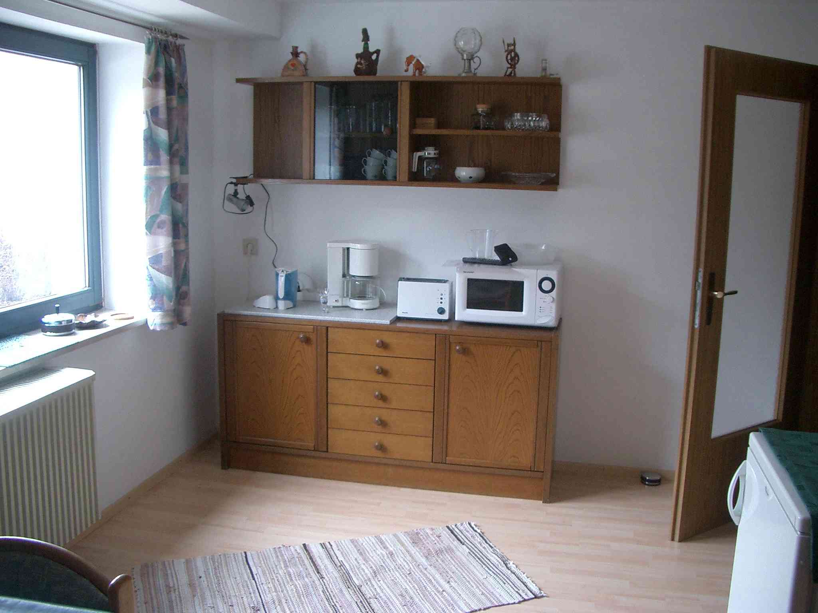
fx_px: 827
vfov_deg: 40.7
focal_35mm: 35
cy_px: 306
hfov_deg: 52.6
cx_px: 409
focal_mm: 5.8
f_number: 2.6
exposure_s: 1/25
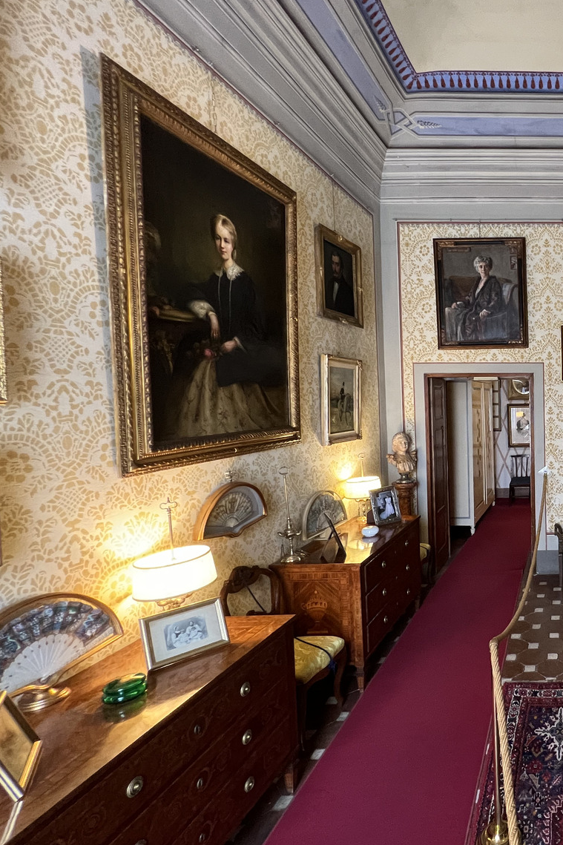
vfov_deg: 86.9
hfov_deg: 49.6
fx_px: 446
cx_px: 588
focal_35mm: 19
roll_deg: +0.9
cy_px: 426
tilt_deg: -3.7
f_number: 1.8
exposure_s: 1/50
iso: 320
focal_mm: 1.57
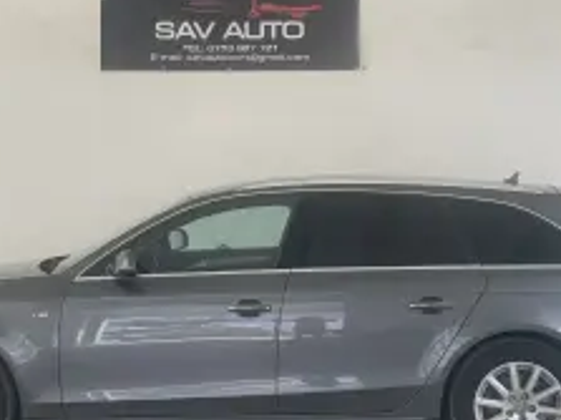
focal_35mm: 84
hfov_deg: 23.3
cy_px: 204
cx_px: 262
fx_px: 1361
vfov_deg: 17.6
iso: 32
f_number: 2
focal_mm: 6
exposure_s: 1/122
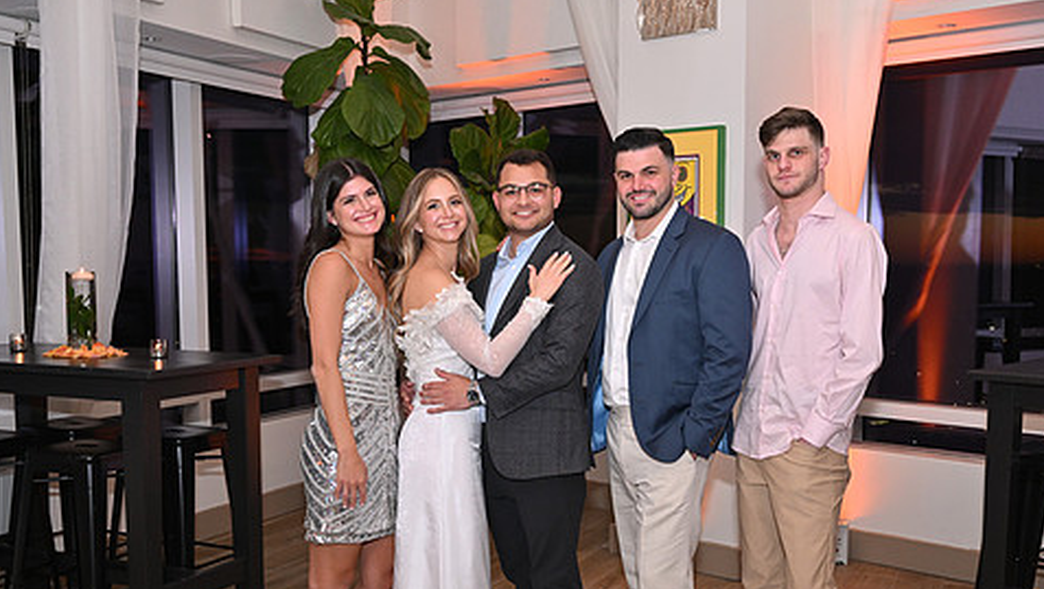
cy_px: 378
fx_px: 1181
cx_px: 571
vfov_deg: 27.9
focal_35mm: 43
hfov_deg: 47.6
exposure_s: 1/60
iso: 1250
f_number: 5.6
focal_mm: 33.5
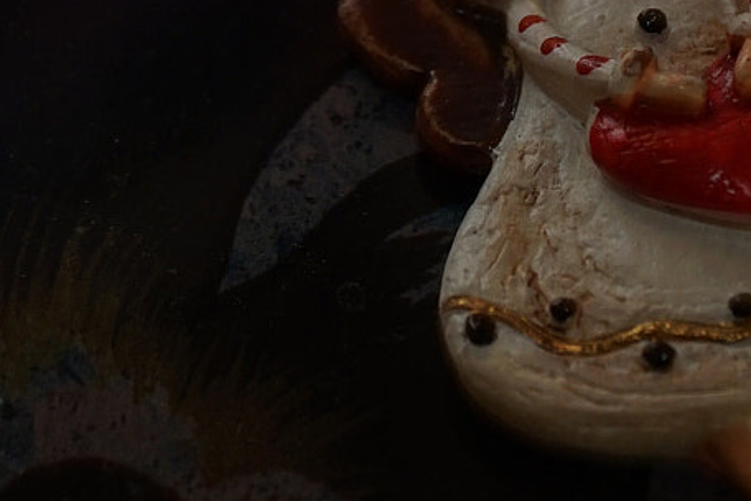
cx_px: 305
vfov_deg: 4.9
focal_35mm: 277
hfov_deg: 7.4
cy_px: -227
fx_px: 5778
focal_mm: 53
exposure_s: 1/8
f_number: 4
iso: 250
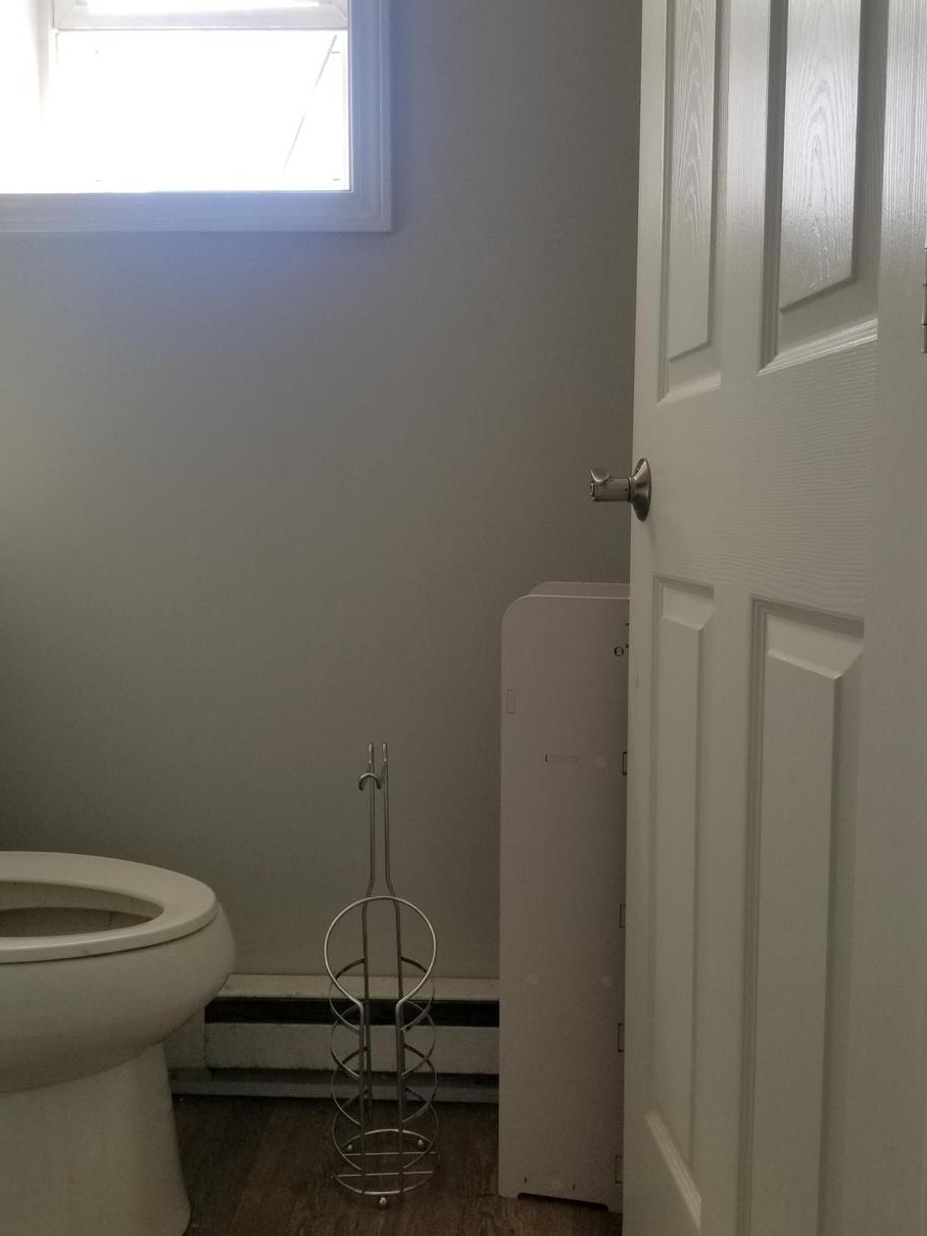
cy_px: 649
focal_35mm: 33
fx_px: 1178
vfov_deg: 55.3
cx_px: 464
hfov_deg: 43.0
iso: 50
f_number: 1.7
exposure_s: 1/167
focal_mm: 4.25
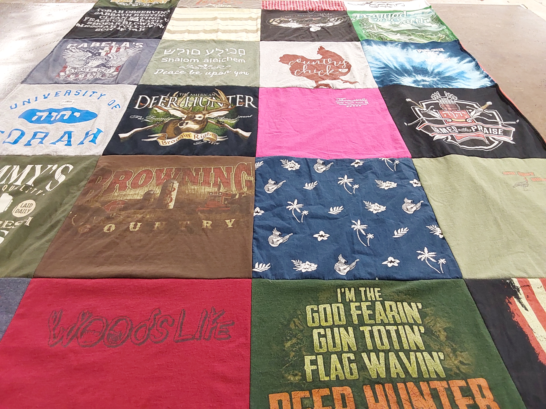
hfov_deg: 63.4
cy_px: 204
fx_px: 442
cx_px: 273
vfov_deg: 49.7
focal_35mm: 28
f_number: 1.9
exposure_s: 1/60
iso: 250
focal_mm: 2.91
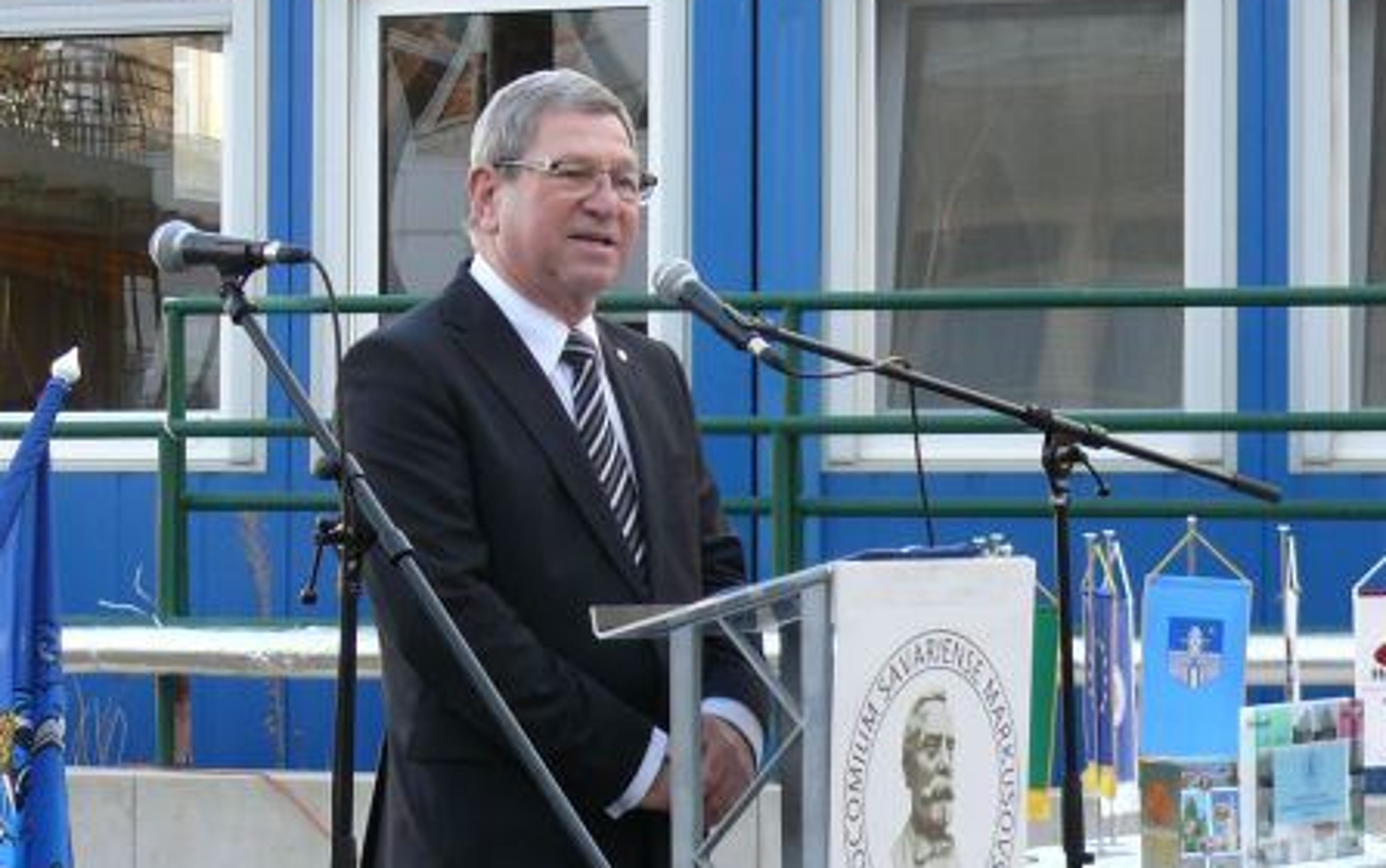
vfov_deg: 9.1
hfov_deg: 14.5
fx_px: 5443
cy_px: 477
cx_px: 695
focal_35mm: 144
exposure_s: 1/100
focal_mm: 16
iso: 100
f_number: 3.2
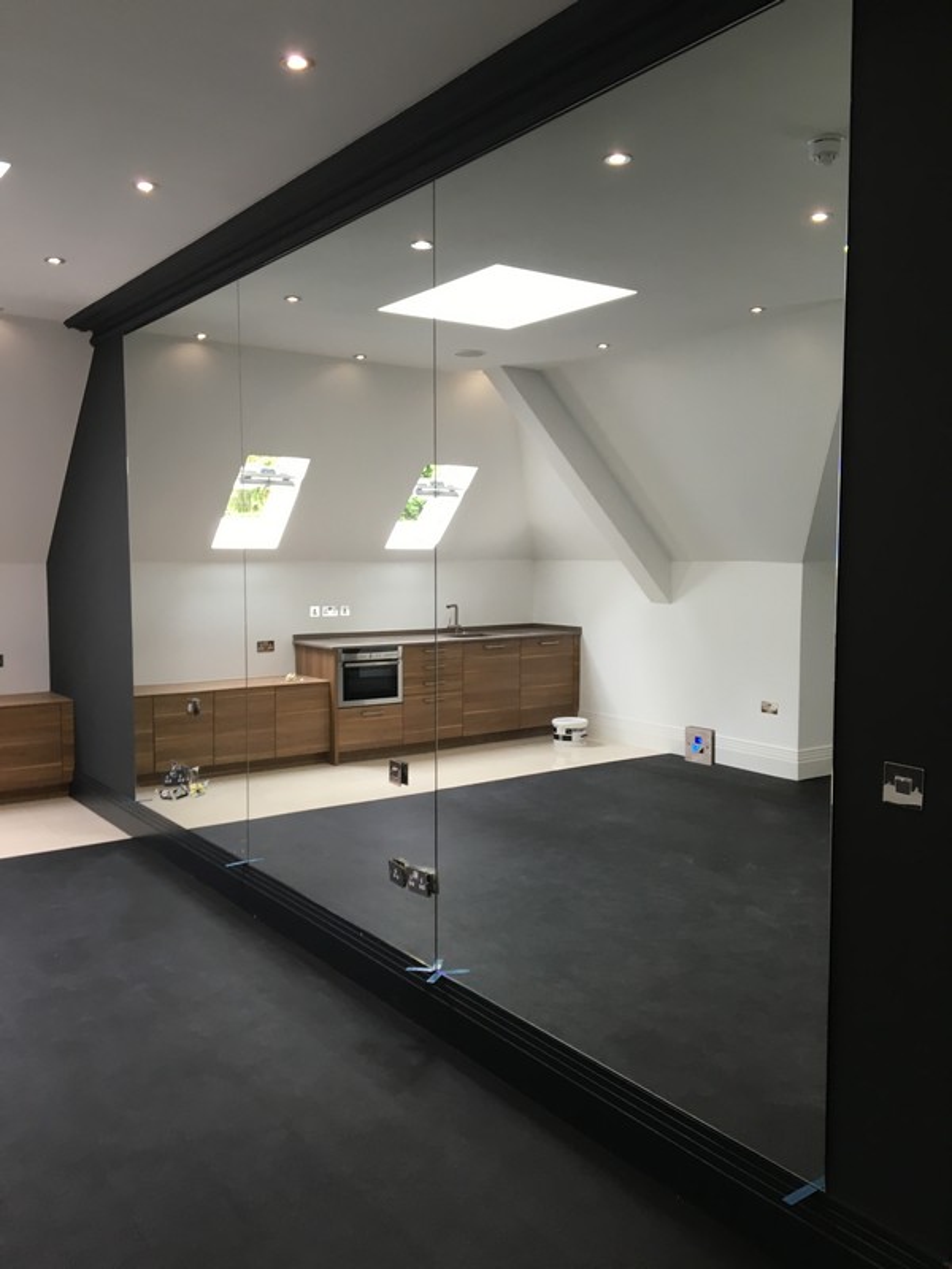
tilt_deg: -6.3
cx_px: 476
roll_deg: +0.2
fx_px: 1063
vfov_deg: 61.7
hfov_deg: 48.2
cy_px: 634
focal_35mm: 29
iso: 64
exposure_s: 1/33
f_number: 2.2
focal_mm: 4.15
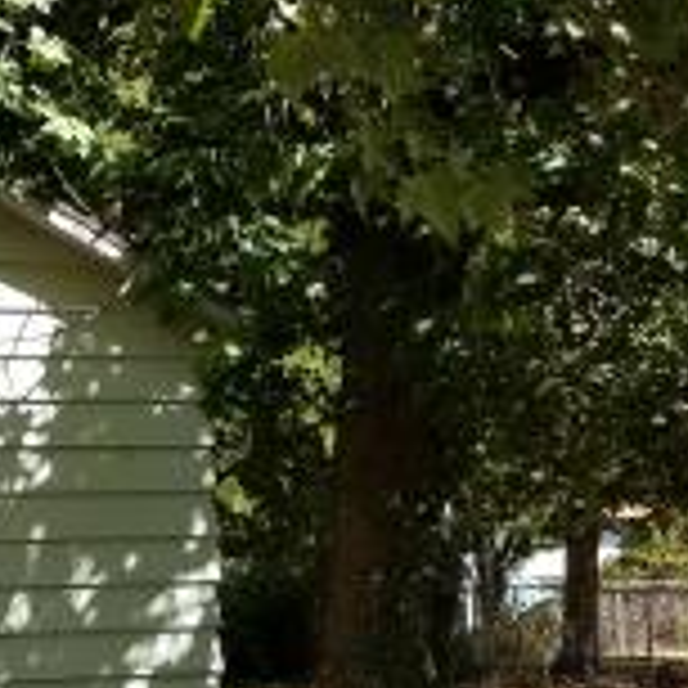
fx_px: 2159
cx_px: -45
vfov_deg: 18.1
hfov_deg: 17.6
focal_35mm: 96
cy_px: 418
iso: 40
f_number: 1.7
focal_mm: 4.2
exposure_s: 1/824
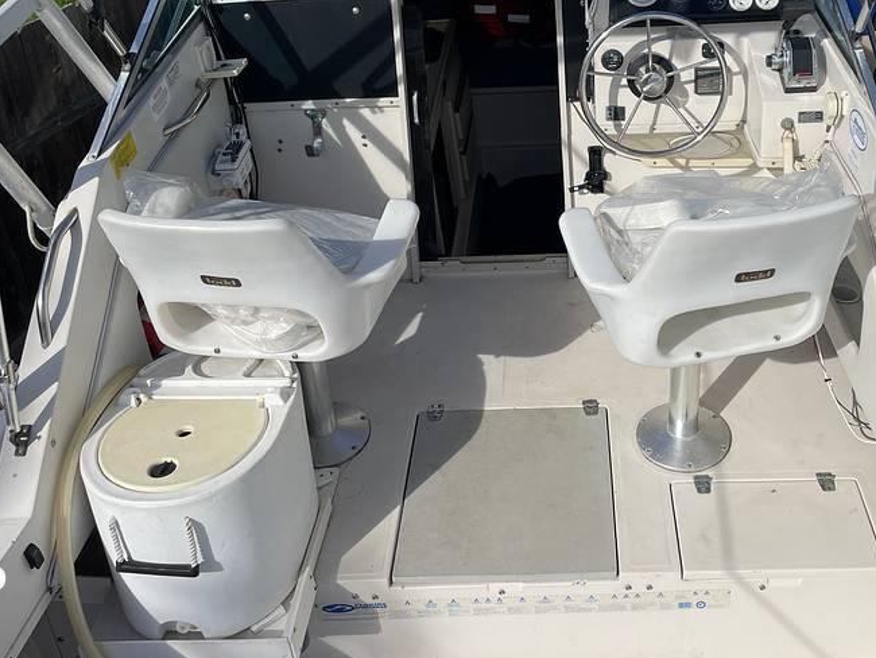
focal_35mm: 40
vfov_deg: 35.1
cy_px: 159
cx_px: 573
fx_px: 1013
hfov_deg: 46.2
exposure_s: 1/5556
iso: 32
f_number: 1.6
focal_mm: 4.2
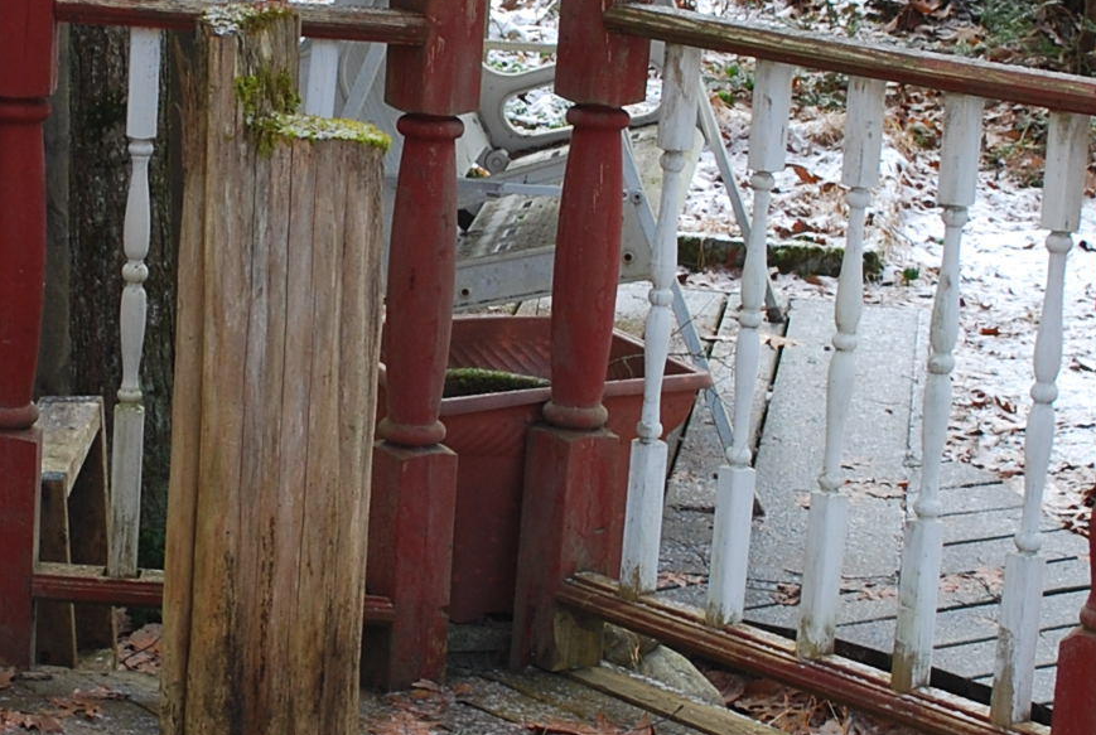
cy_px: 290
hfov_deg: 16.9
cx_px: 250
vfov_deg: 11.5
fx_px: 3660
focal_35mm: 120
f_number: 5.6
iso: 200
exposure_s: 1/125
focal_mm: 24
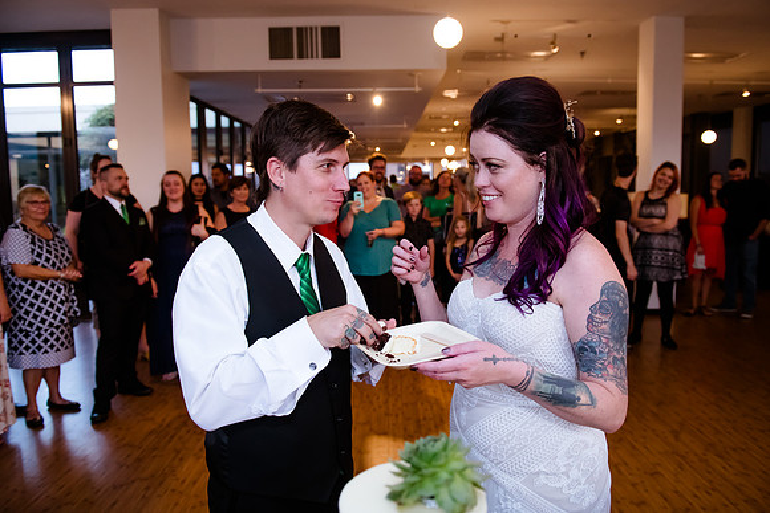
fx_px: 538
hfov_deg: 71.1
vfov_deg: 51.0
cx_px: 395
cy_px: 250
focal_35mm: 25
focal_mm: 24
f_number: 3.5
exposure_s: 1/250
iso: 3200
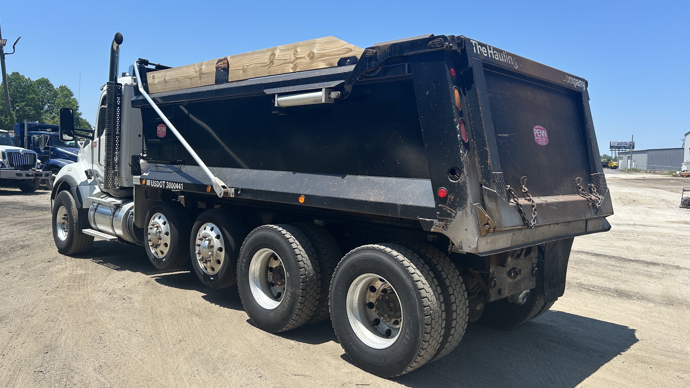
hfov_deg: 66.1
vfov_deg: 40.2
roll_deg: -2.3
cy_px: 185
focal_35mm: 29
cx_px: 337
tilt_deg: -2.3
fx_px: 531
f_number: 1.5
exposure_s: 1/3077
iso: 50
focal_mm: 5.7
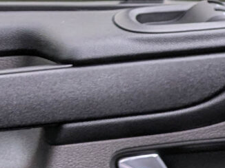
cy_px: -39
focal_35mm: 151
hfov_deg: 10.9
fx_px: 981
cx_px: 551
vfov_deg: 9.7
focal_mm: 6.86
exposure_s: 1/3200
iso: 80
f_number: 1.8
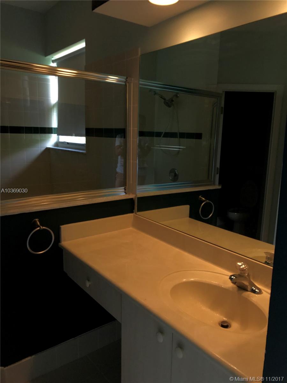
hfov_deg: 49.7
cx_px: 144
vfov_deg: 63.4
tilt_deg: -9.9
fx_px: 310
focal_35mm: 28
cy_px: 192
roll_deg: -1.9
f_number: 1.8
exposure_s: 1/121
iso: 20
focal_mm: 3.99
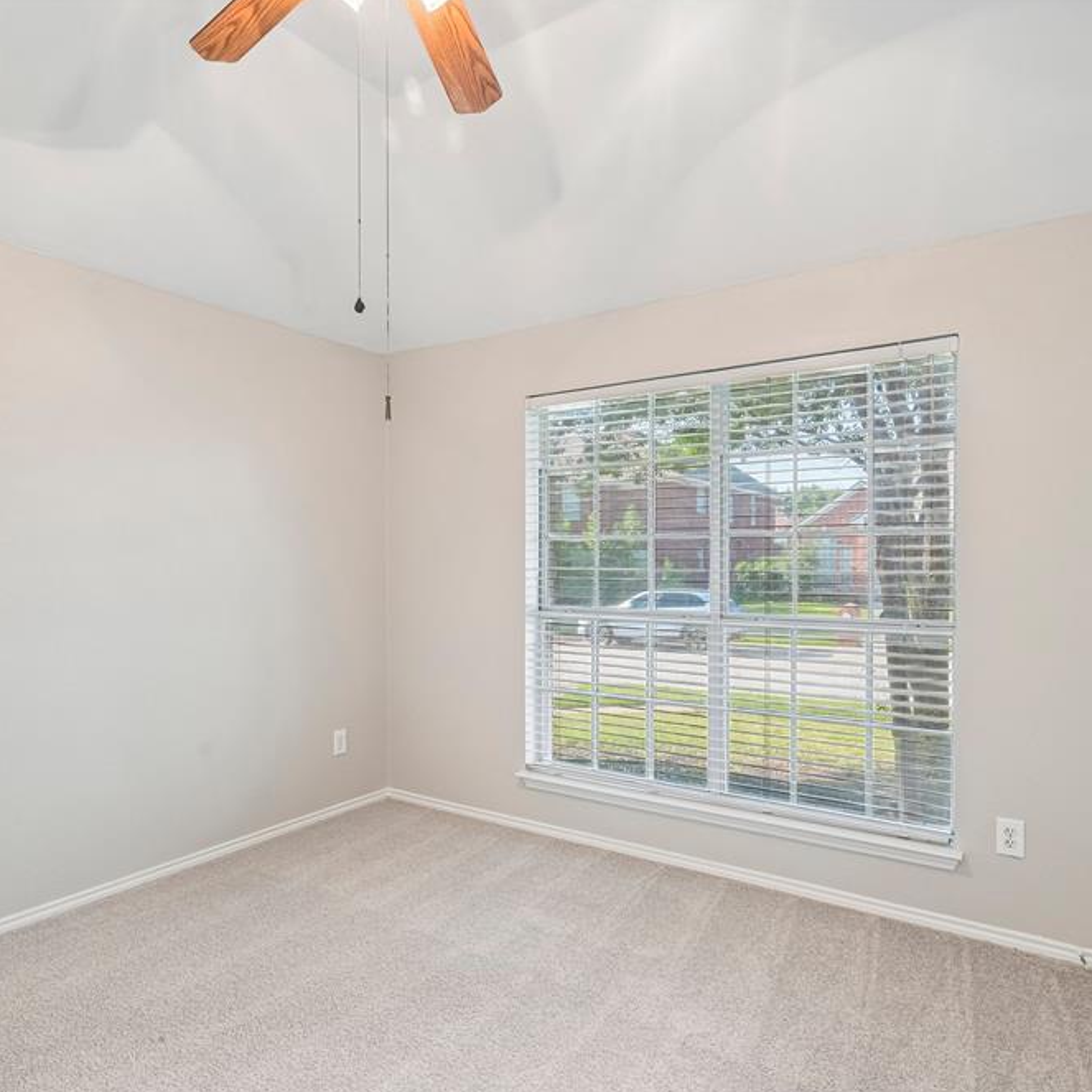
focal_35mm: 22
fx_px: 773
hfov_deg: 70.4
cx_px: 512
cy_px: 557
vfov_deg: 70.5
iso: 400
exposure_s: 1/6
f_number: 8
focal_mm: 16.5
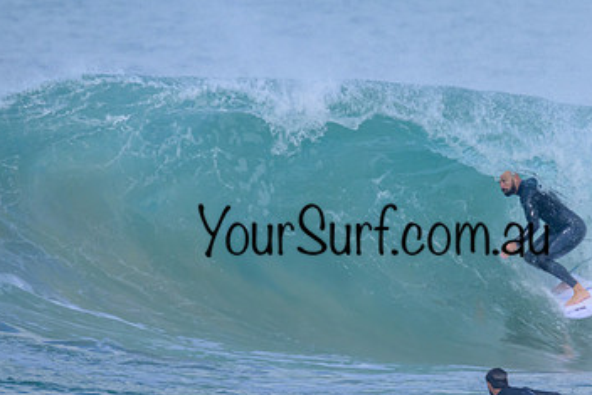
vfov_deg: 1.0
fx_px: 21682
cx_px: 372
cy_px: 216
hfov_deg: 1.6
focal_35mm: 1318
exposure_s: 1/2000
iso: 1250
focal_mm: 800
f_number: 11
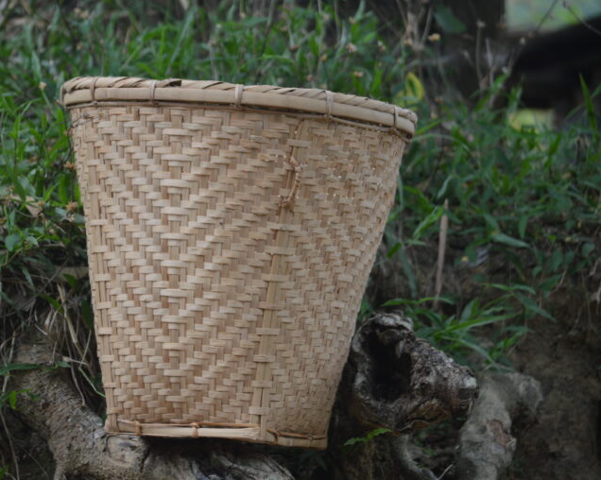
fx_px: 3022
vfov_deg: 9.1
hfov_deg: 11.4
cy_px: 240
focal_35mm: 170
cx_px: 249
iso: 200
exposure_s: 1/250
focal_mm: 100
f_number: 4.5
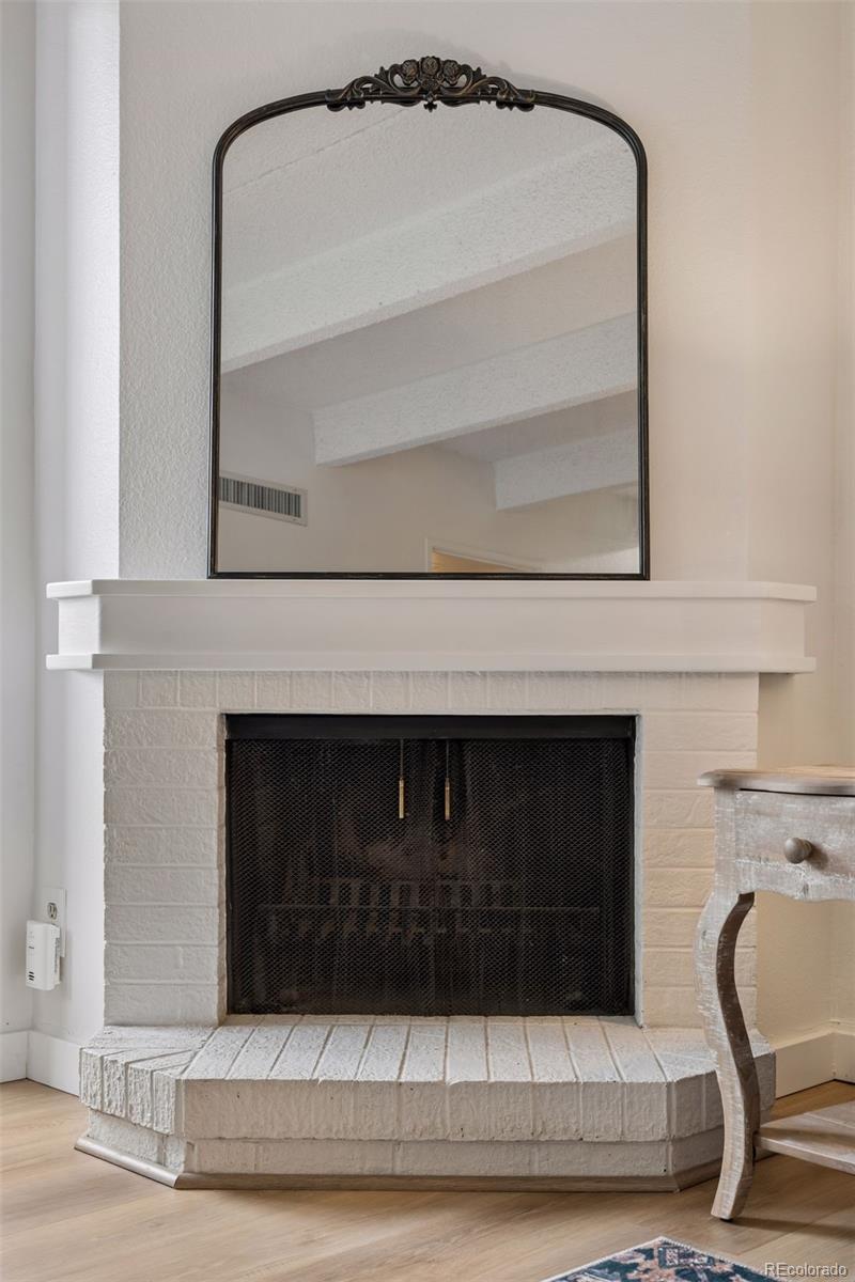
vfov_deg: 45.4
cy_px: 641
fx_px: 1532
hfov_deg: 31.2
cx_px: 428
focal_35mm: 43
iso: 400
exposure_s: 1/8
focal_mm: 43
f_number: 9
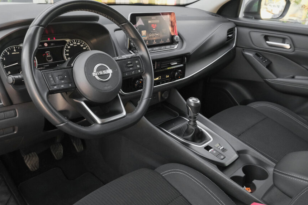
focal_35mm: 31
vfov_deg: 42.3
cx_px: 145
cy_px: 106
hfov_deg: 60.2
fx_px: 265
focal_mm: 17.5
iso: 2000
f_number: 8
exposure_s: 1/80
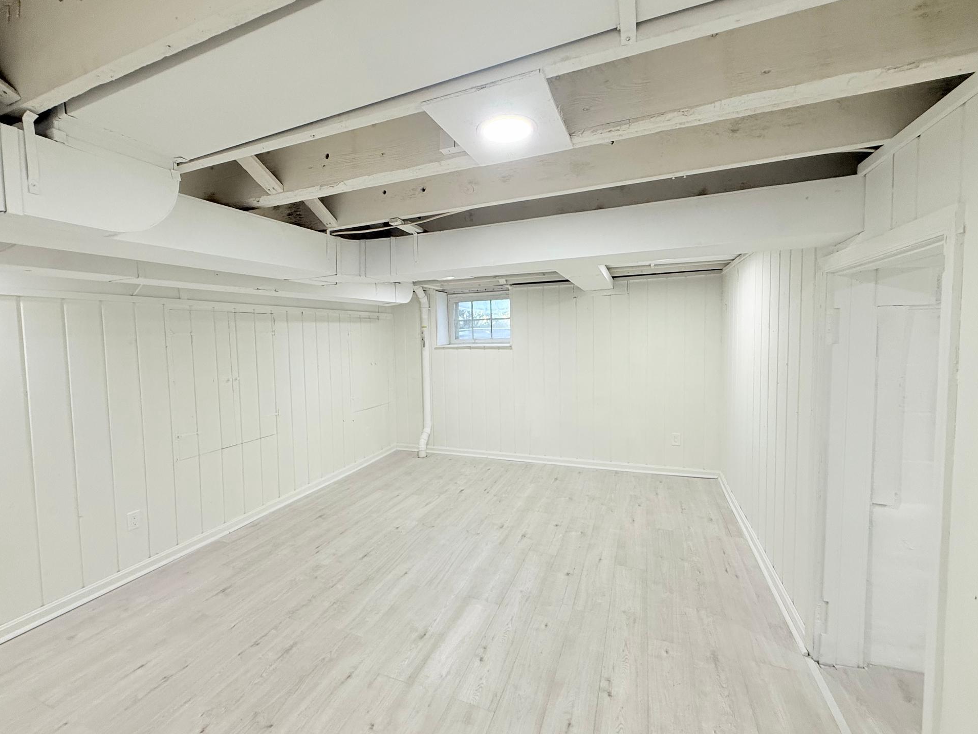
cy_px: 358
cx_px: 473
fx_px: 424
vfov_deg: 81.7
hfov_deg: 98.1
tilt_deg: -2.3
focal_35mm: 15
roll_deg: +2.0
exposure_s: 1/120
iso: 250
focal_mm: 2.22
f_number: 2.2
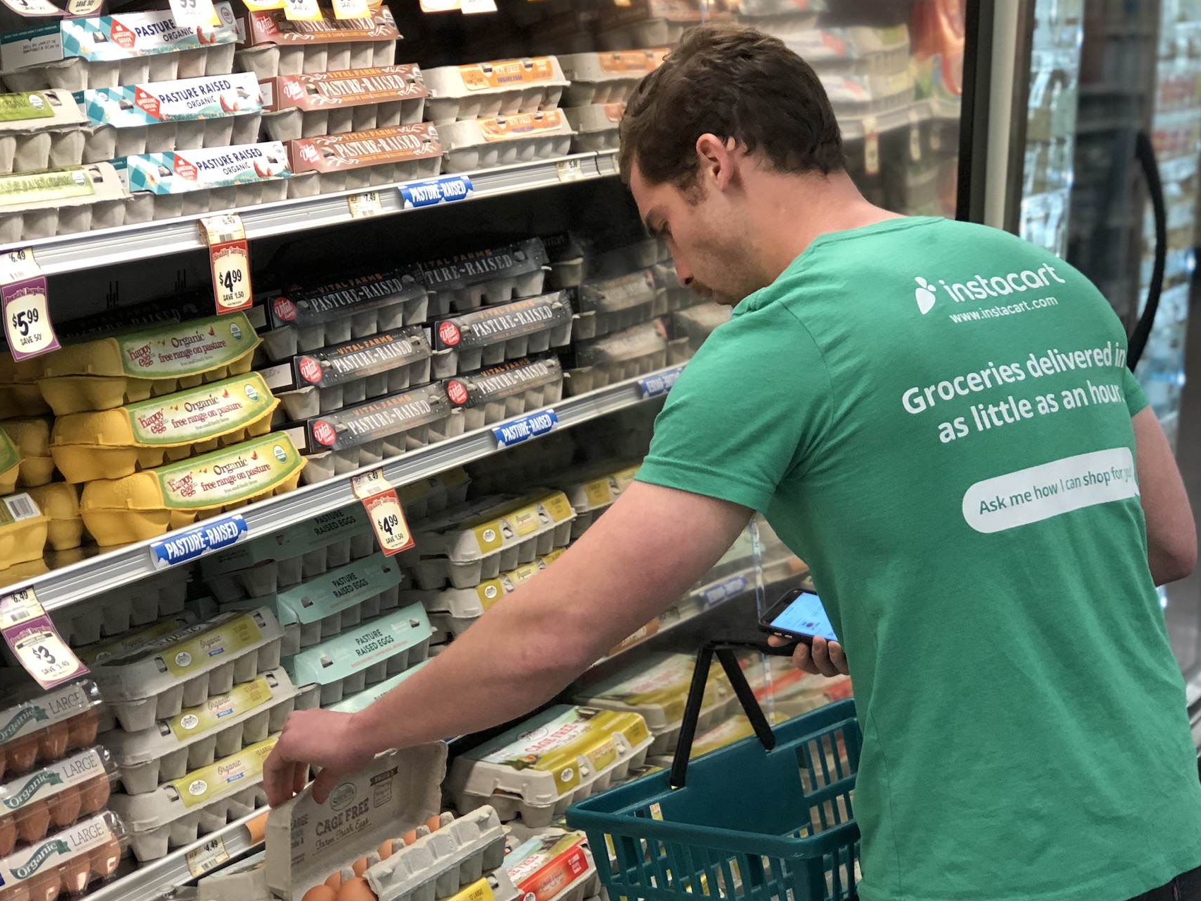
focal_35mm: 76
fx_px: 2637
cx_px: 590
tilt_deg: -13.6
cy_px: 538
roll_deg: -1.5
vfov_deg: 19.4
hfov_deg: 25.7
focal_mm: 6.6
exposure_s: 1/60
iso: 125
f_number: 2.8
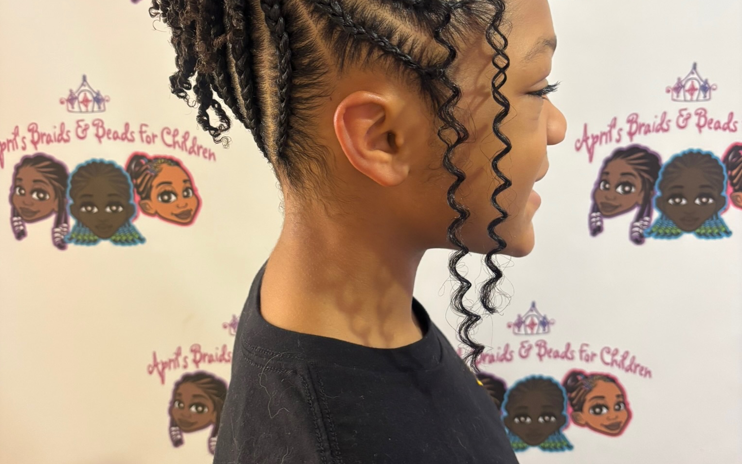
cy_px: 142
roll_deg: +0.7
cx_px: 369
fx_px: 748
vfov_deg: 34.0
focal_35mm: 37
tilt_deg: -12.9
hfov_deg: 52.8
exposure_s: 1/60
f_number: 1.6
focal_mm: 5.96
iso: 500
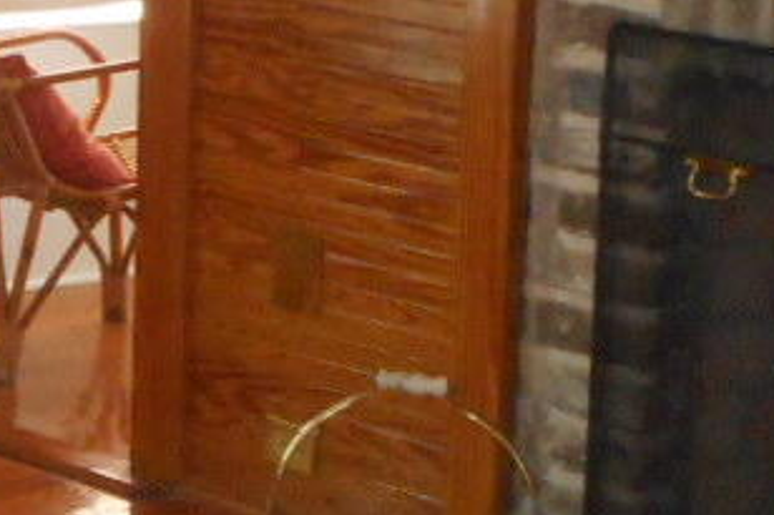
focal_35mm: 135
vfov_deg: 10.1
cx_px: -116
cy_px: 138
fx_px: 2901
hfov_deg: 14.8
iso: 560
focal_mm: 4.5
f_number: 3.7
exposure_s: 1/25
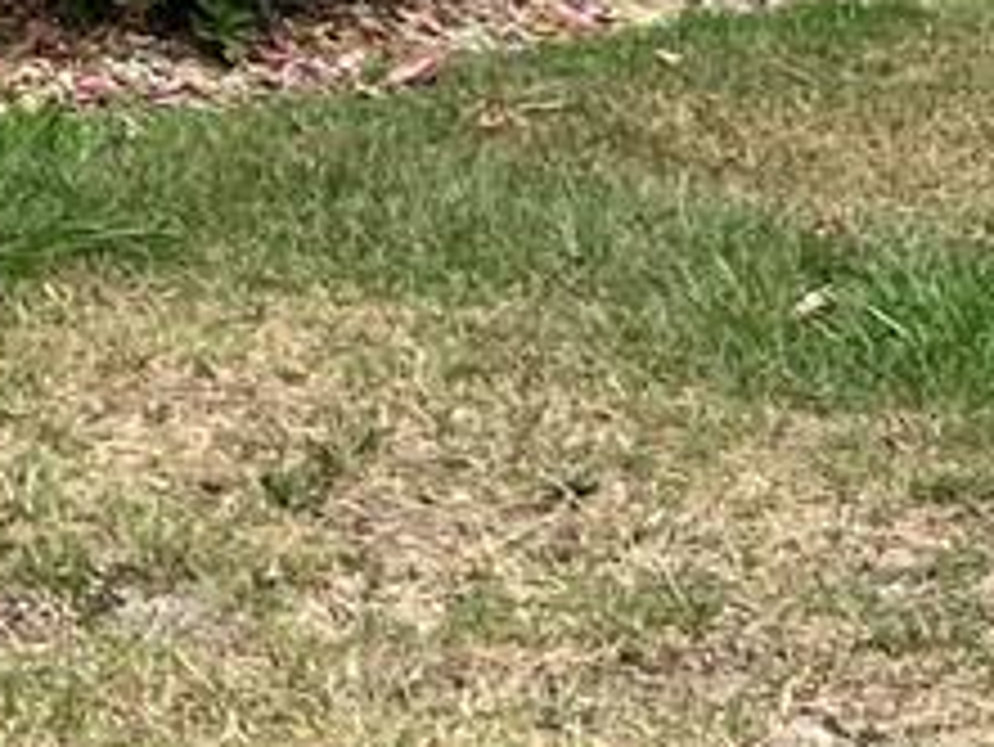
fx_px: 5401
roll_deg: -0.7
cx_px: -1003
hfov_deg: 9.8
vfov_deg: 7.4
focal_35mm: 188
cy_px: -1026
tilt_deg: +3.5
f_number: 1.5
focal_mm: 5.7
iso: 50
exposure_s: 1/4274
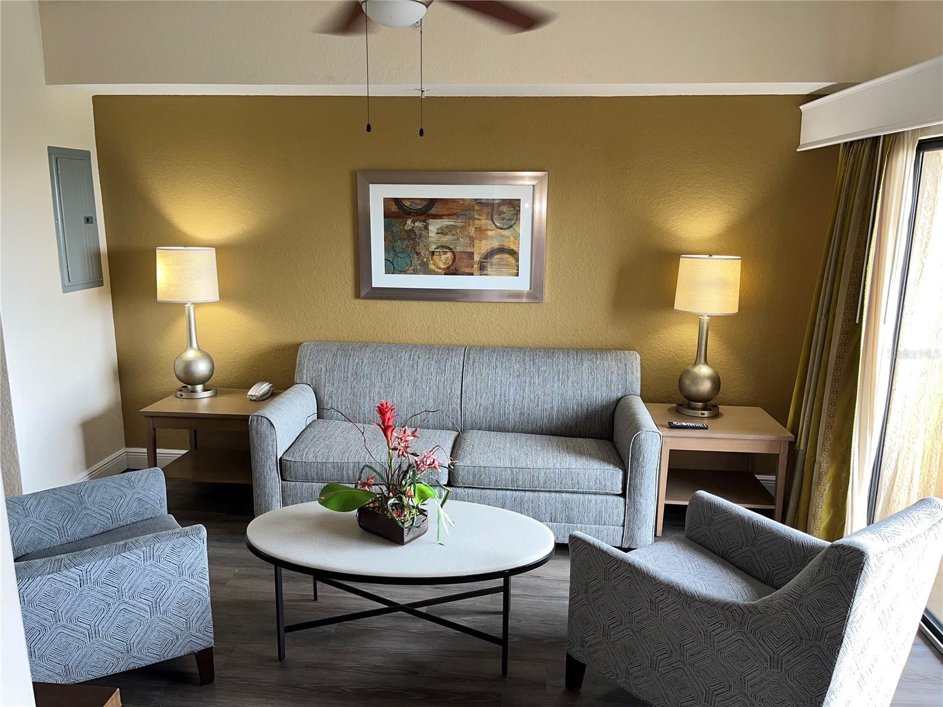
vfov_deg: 53.1
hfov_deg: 67.3
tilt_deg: -13.1
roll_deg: -0.6
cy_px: 354
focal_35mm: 26
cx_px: 472
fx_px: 708
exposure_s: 1/34
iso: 32
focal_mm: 5.1
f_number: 1.6
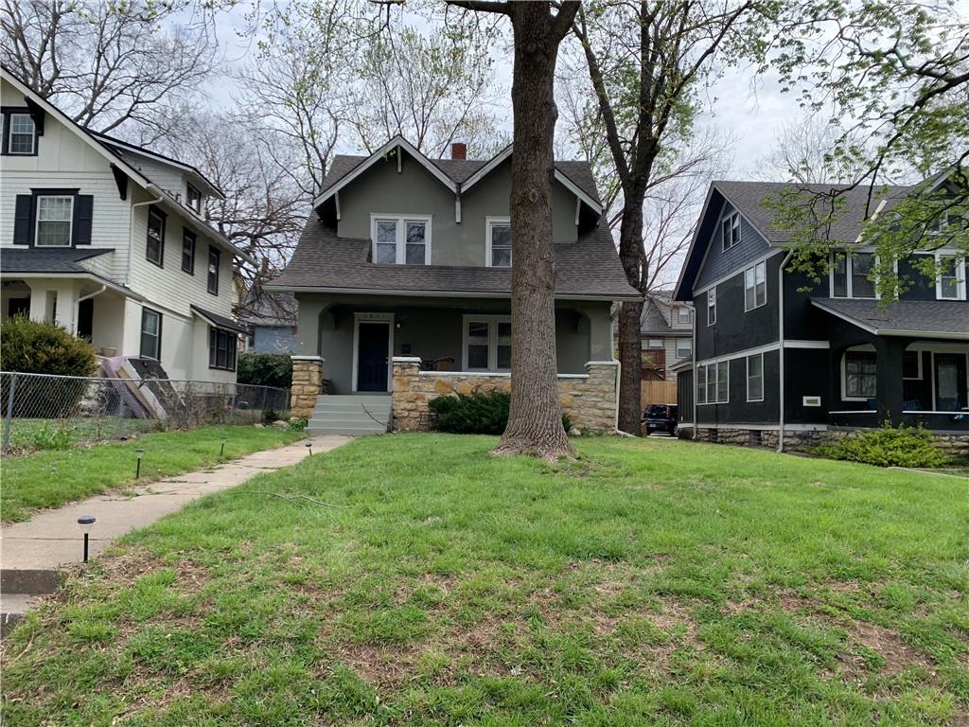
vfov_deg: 53.1
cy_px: 364
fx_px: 728
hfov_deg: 67.3
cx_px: 484
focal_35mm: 26
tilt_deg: +5.7
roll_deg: +0.0
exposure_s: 1/1468
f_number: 1.8
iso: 25
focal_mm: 4.25
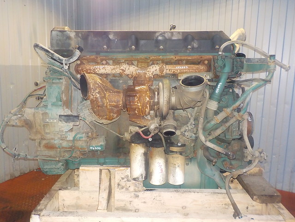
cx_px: 148
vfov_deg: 46.8
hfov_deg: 60.0
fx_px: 256
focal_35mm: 30
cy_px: 111
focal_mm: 4.1
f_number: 3.3
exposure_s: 1/30
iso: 280
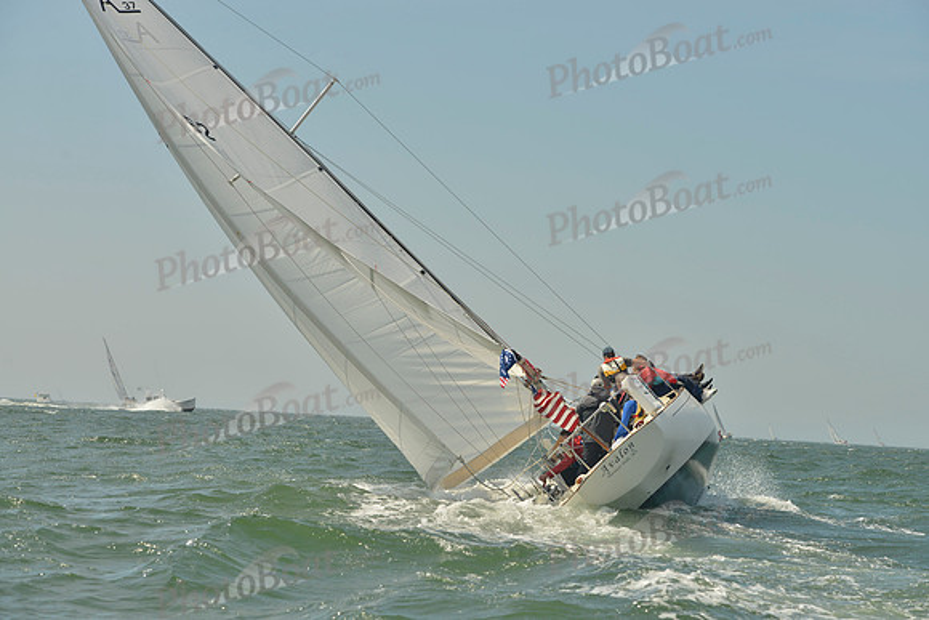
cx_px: 464
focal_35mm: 95
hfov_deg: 21.5
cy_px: 310
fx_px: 2452
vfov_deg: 14.4
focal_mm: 95
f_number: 8
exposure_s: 1/1250
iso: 200
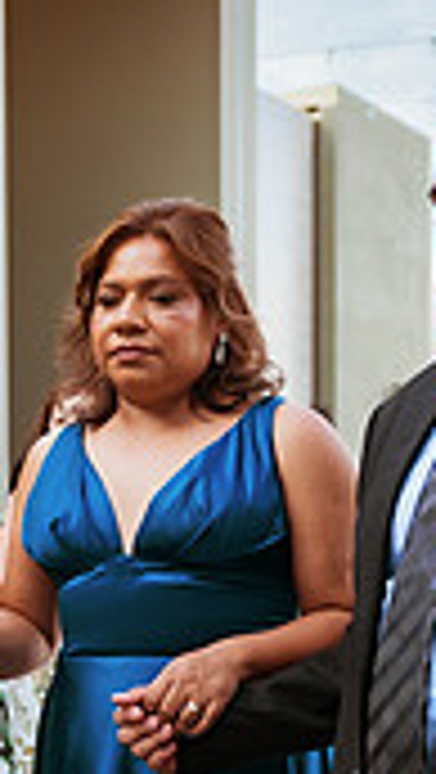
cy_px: 668
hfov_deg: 13.5
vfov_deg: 24.4
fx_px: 1744
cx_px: -207
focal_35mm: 85
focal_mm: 24
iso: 100
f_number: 2.8
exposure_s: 1/800
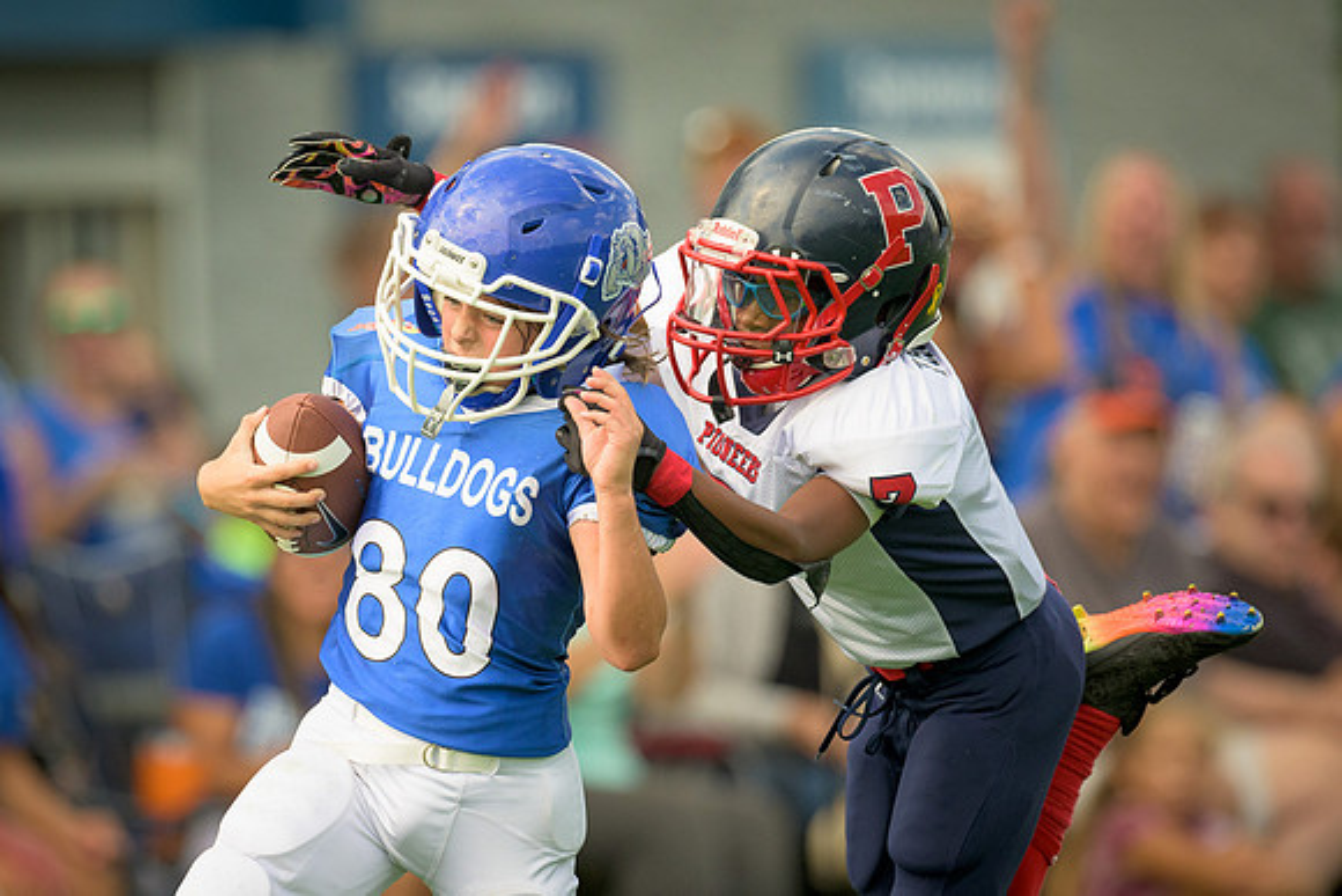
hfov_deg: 2.5
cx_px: 458
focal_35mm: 812
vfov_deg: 1.7
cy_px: 509
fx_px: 30281
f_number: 4
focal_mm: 500
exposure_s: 1/2500
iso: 640
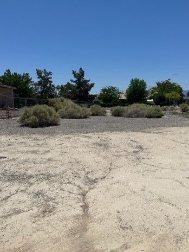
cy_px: 134
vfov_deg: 55.3
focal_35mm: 33
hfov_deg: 42.8
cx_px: 109
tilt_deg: -6.8
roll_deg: +0.9
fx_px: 240
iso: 80
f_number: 1.78
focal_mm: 6.86
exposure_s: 1/13699
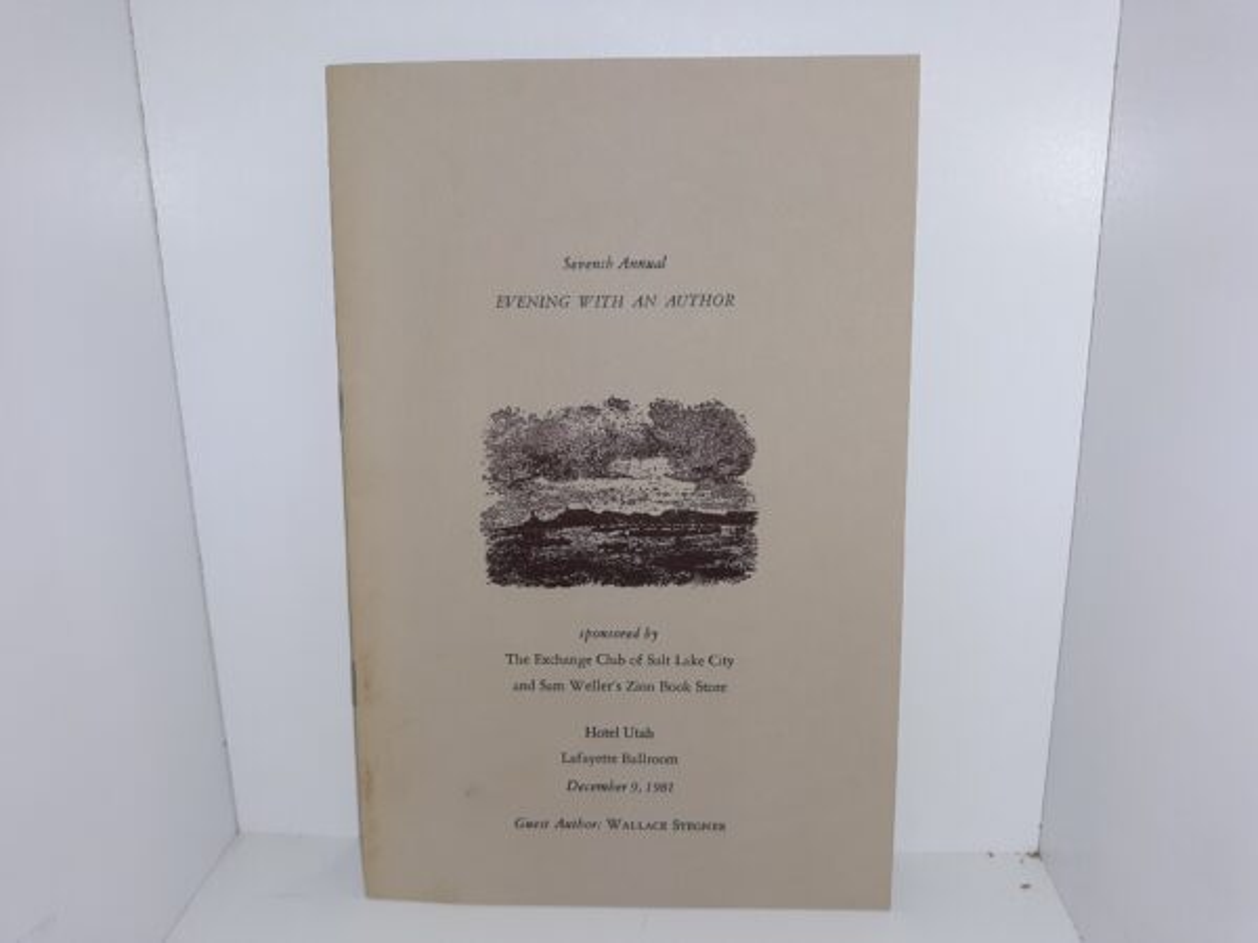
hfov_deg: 63.4
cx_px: 629
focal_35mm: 28
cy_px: 472
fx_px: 1018
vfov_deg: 49.7
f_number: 1.7
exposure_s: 1/214
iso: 40
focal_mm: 3.7
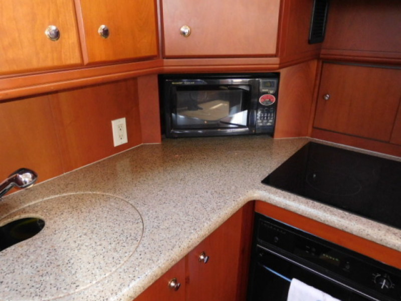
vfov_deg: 54.9
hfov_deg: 69.4
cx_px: 200
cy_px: 150
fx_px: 290
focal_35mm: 25
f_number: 3.4
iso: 560
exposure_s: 1/30
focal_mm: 4.5
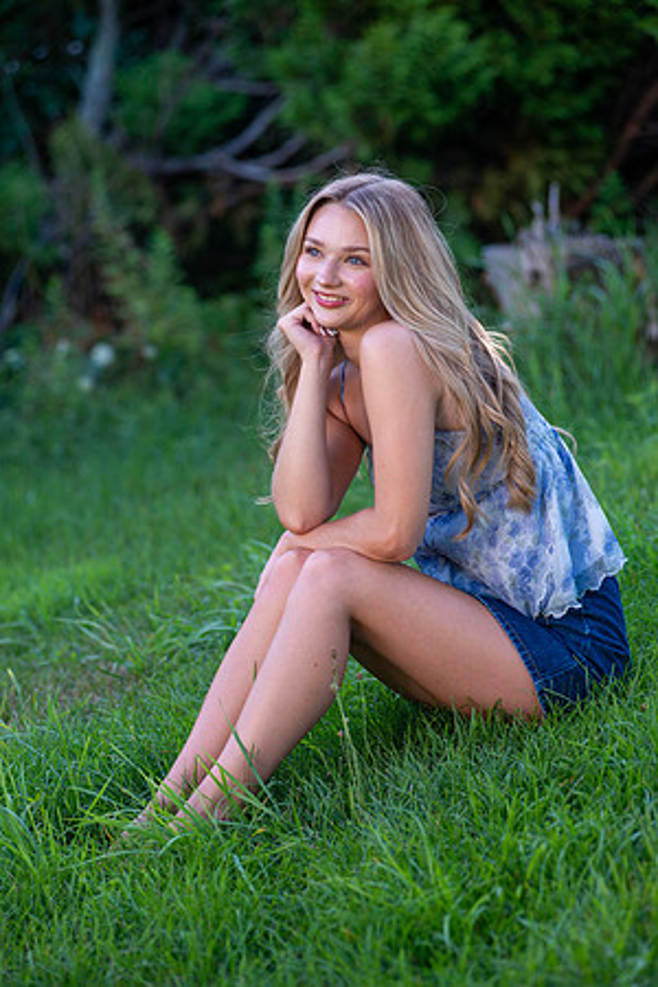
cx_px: 329
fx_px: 3070
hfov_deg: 12.2
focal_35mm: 112
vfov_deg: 18.3
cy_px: 494
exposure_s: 1/200
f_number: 4
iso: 160
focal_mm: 112
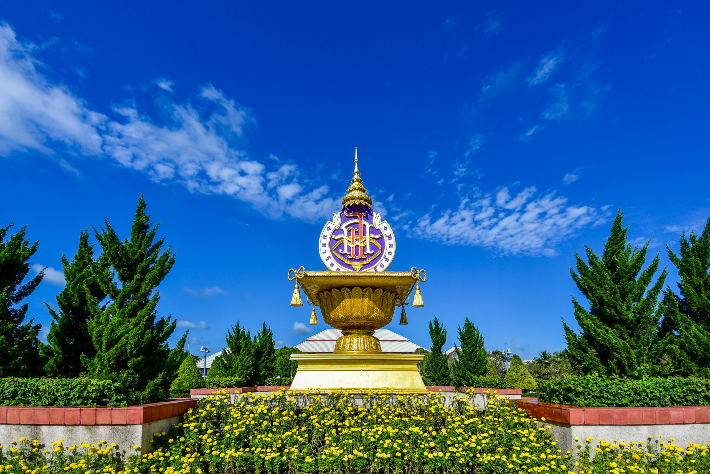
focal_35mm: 14
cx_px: 355
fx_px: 276
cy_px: 237
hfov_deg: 104.2
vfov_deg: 81.3
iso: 100
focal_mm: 14
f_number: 8
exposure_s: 1/640
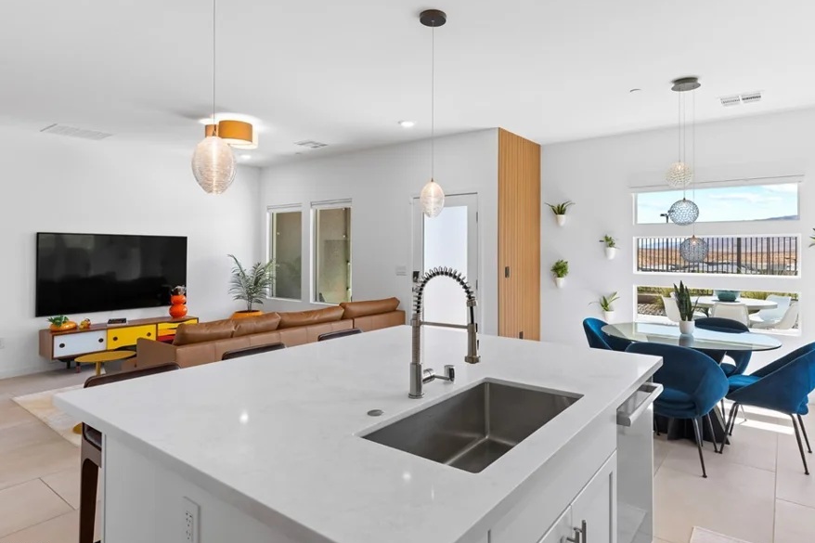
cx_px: 431
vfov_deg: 59.4
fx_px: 475
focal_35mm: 21
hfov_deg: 81.1
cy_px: 248
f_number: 8
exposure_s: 1/4
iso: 400
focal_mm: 18
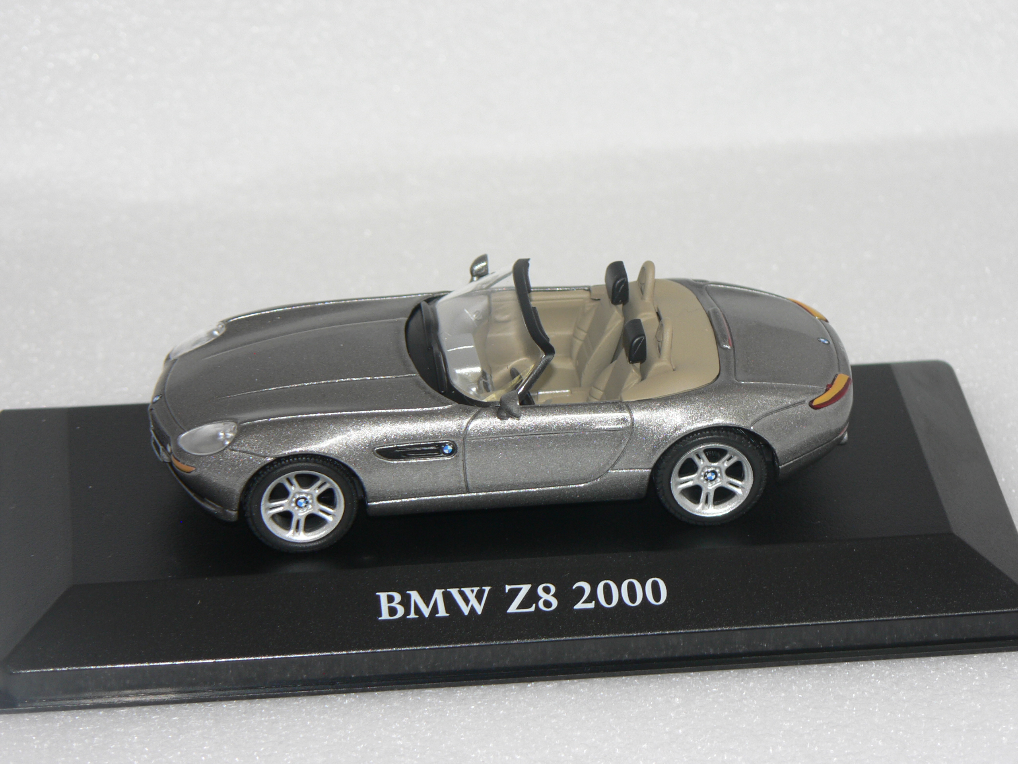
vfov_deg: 10.1
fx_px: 4323
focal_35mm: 147
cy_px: 382
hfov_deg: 13.4
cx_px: 509
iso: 80
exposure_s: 1/60
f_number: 3.3
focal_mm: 24.6
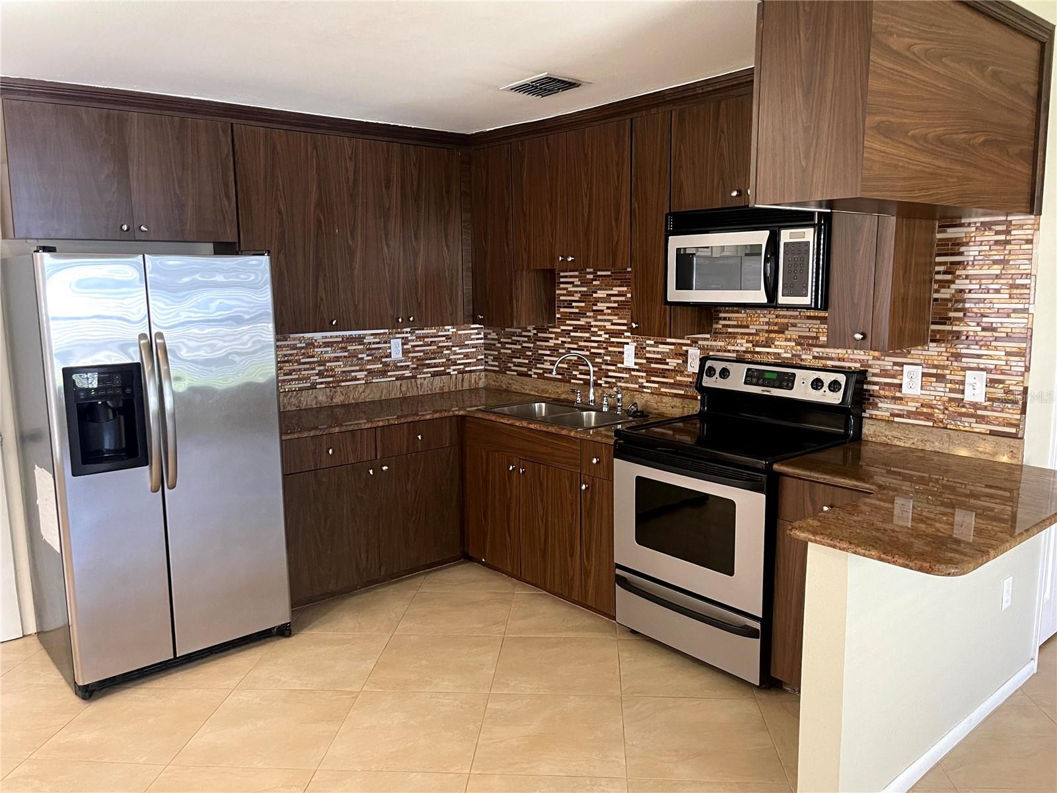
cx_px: 528
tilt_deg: -9.5
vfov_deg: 53.1
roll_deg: +0.6
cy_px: 396
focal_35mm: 26
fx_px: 794
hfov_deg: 67.3
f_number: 1.6
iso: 400
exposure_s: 1/60
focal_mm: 5.1
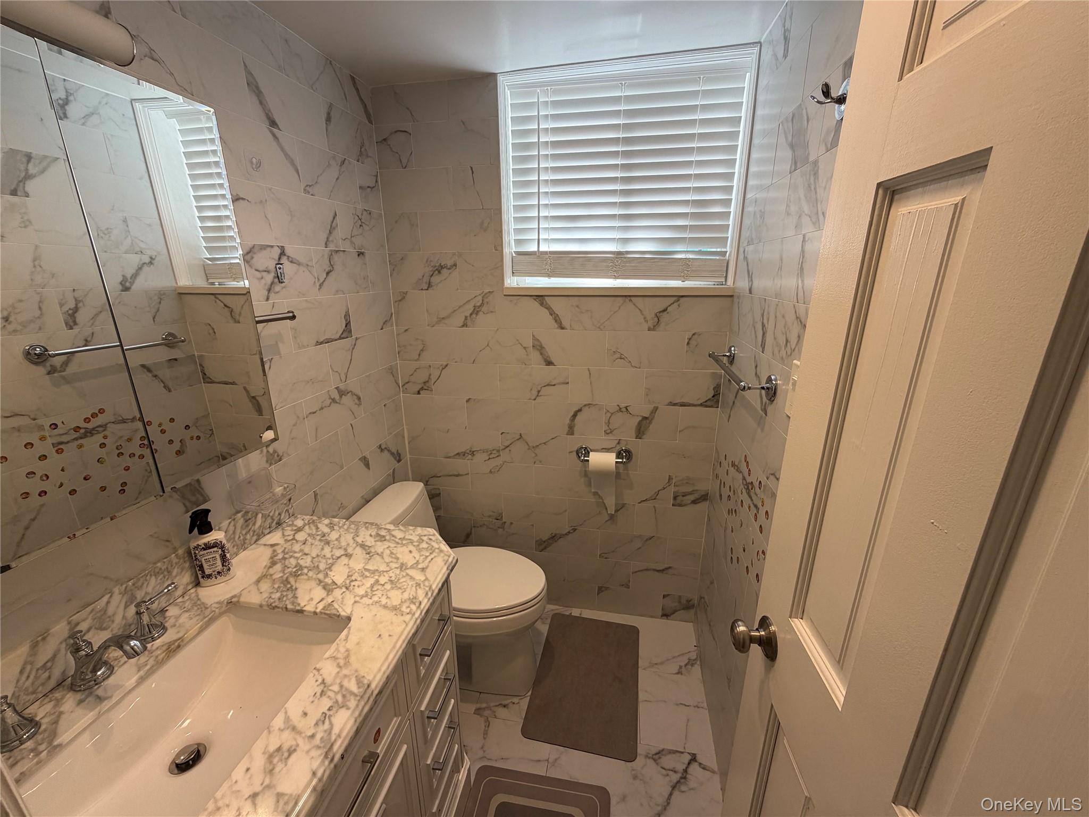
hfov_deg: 102.1
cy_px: 408
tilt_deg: -17.7
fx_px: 440
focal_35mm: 14
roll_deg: +0.1
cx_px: 544
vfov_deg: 85.7
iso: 100
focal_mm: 2.22
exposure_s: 1/121
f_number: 2.2
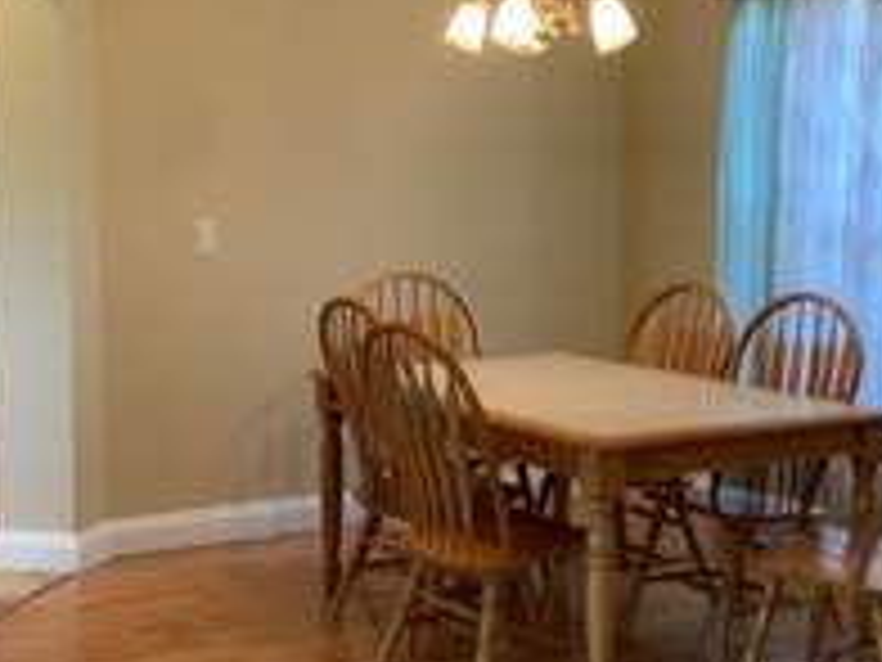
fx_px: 1809
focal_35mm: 71
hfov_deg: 27.4
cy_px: 279
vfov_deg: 20.7
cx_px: 482
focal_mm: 3
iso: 125
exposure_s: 1/60
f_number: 1.8
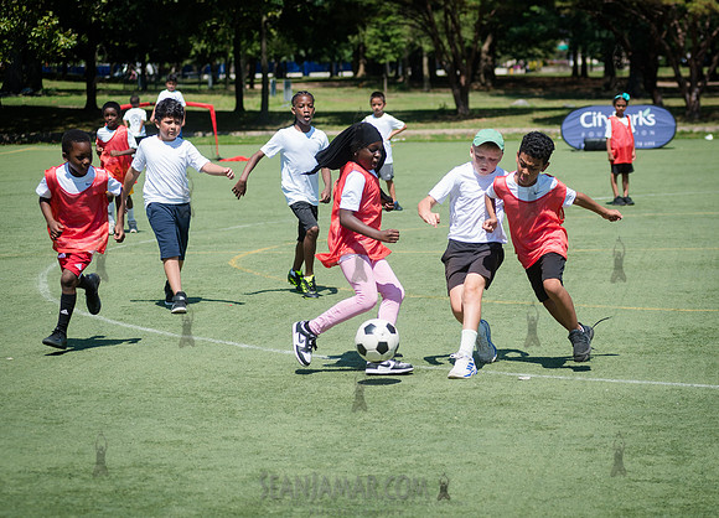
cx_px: 478
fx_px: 2444
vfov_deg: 12.1
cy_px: 319
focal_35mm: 119
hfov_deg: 16.7
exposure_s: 1/1600
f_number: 4
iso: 200
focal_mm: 92
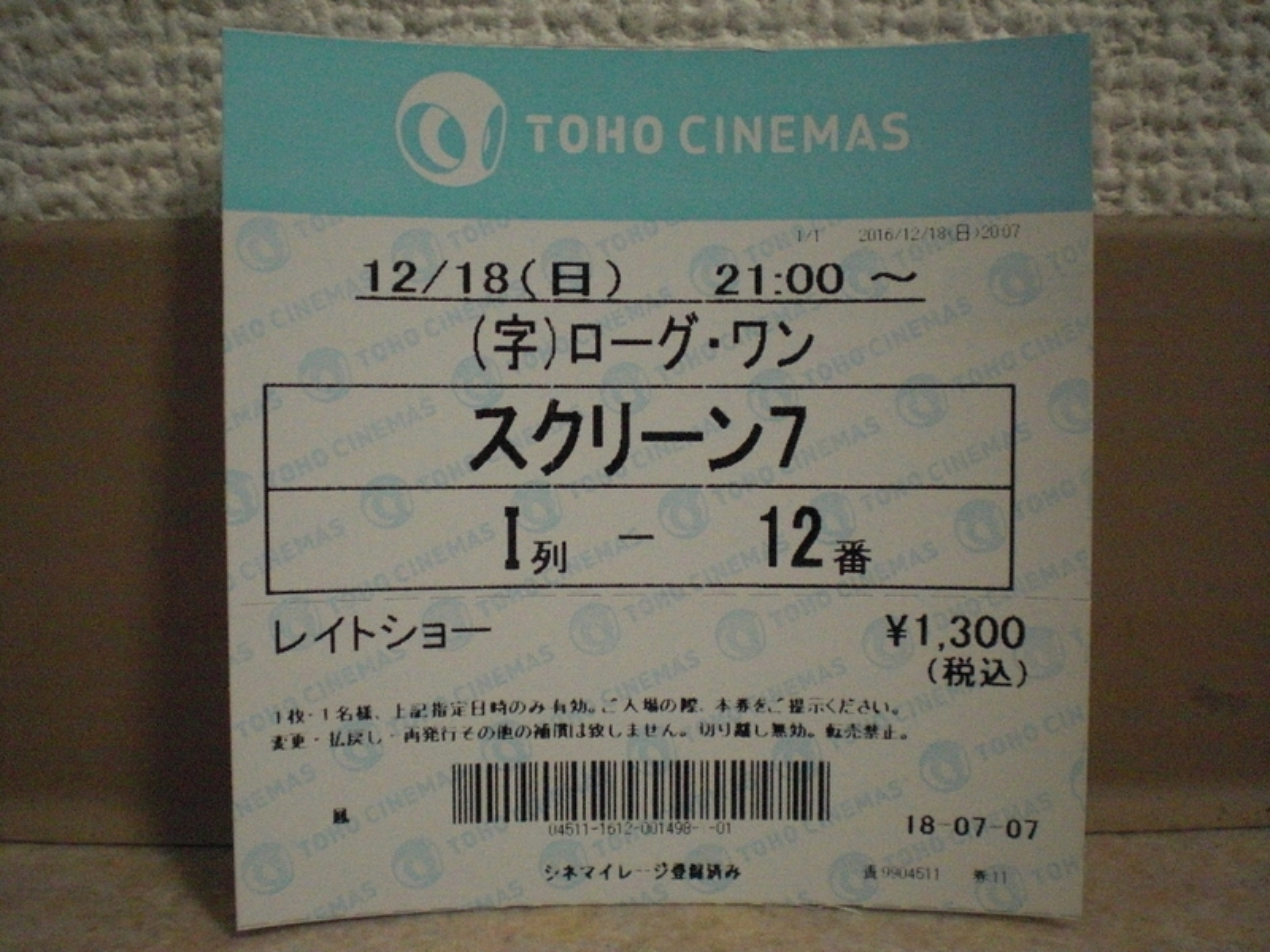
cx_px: 635
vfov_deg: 37.7
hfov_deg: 49.0
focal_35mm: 38
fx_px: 1394
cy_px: 476
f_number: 3.1
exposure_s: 1/50
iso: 800
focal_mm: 6.3
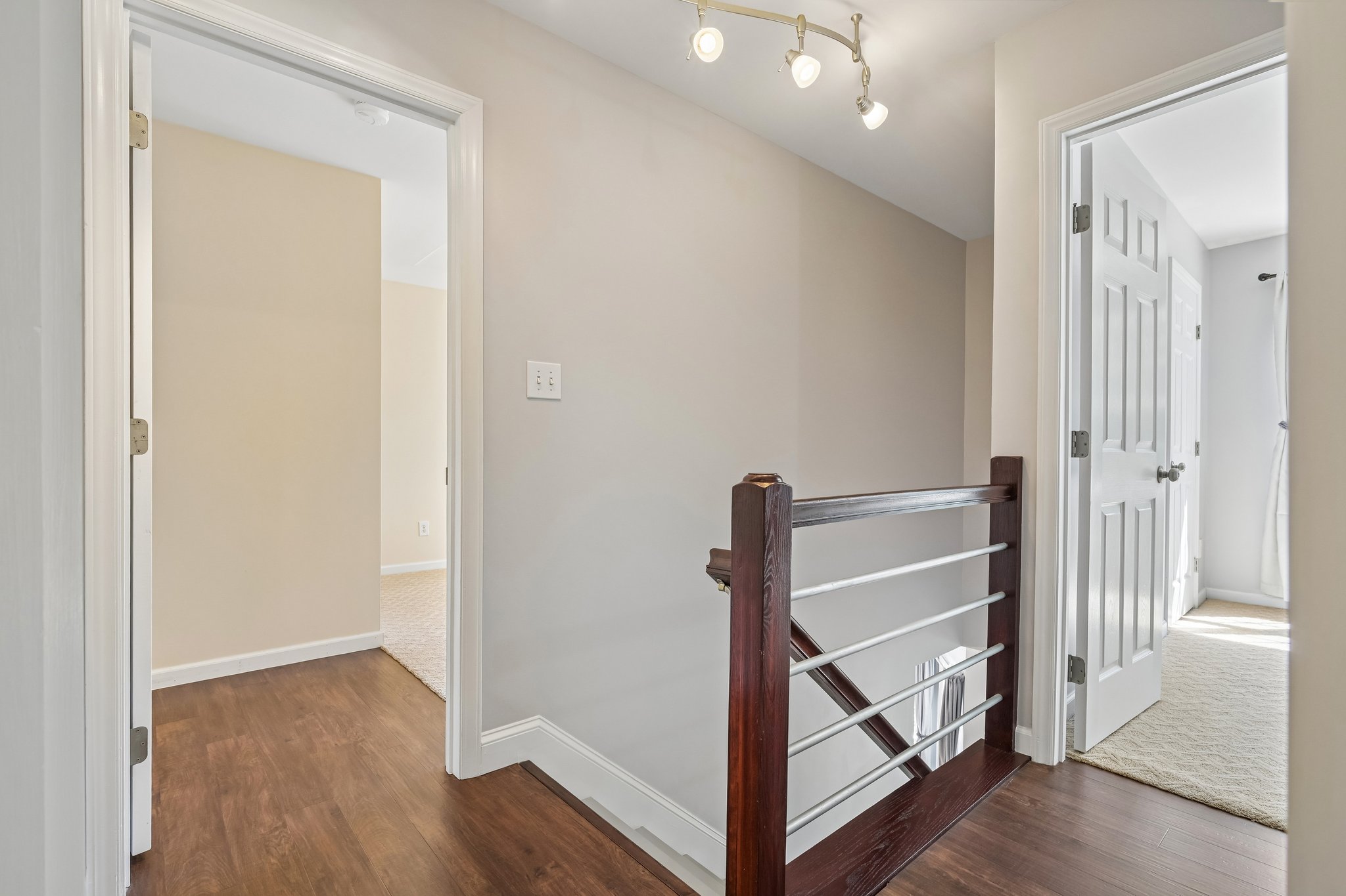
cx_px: 673
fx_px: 598
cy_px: 448
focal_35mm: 16
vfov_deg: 73.7
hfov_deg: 96.7
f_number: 8
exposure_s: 1/15
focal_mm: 16
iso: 360
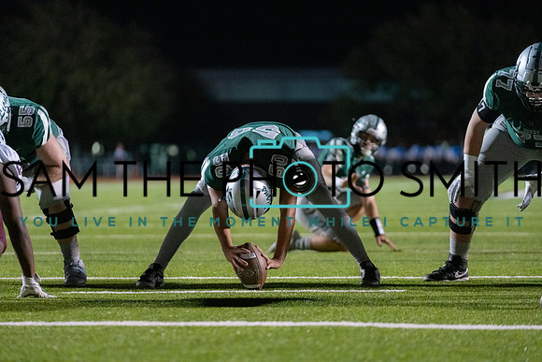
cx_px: 271
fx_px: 2680
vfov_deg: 7.7
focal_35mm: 178
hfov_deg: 11.5
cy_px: 181
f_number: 2.8
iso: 10000
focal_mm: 178
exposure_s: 1/1250
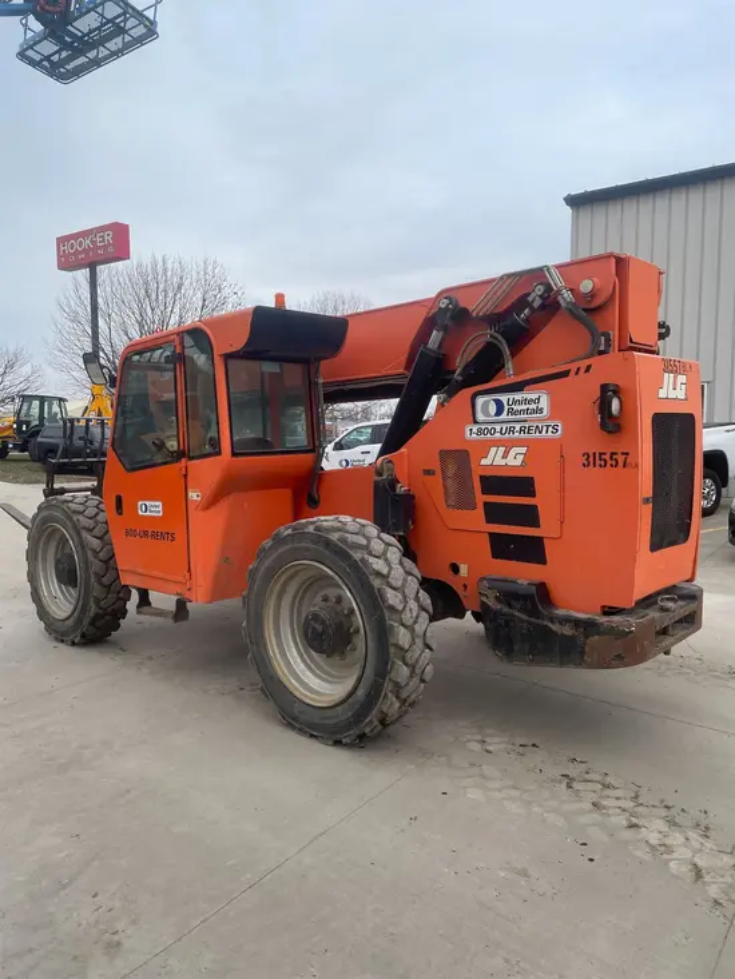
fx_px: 736
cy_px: 490
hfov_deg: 53.1
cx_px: 368
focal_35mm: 26
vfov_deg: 67.3
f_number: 1.6
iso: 50
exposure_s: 1/1490
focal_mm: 4.2
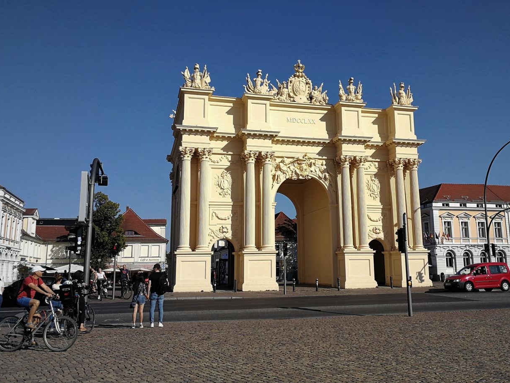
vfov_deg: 41.7
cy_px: 167
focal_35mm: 34
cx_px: 291
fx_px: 501
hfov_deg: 53.8
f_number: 2.2
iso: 50
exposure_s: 1/1647
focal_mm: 3.95
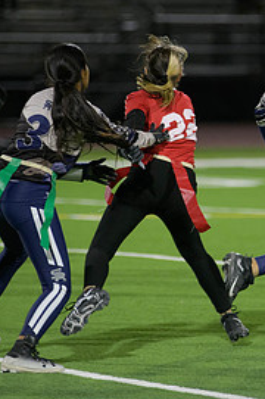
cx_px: 234
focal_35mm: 375
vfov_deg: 5.5
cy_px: 142
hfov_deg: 3.7
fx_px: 4151
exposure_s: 1/640
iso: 2500
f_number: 2.8
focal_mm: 175
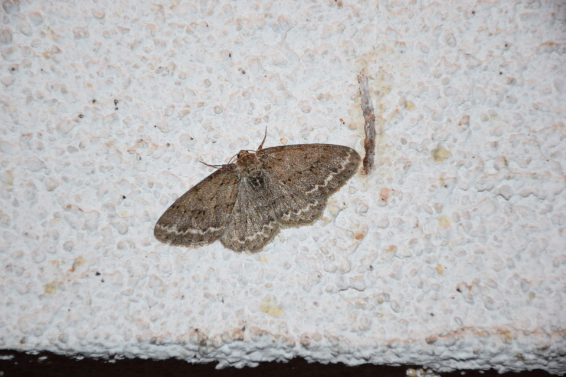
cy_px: 188
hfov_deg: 9.8
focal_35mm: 210
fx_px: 3301
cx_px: 283
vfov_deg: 6.5
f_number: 5.6
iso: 320
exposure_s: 1/60
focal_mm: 140
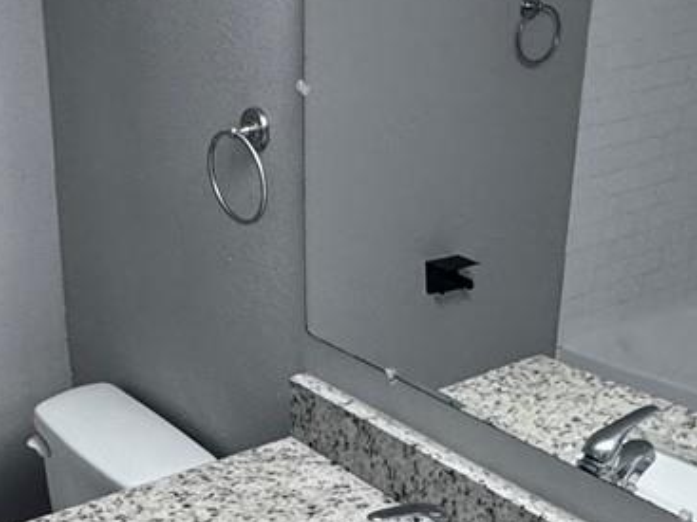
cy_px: 306
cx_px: 201
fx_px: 1228
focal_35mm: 61
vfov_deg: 24.0
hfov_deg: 31.3
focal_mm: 2.22
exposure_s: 1/120
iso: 250
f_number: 2.2
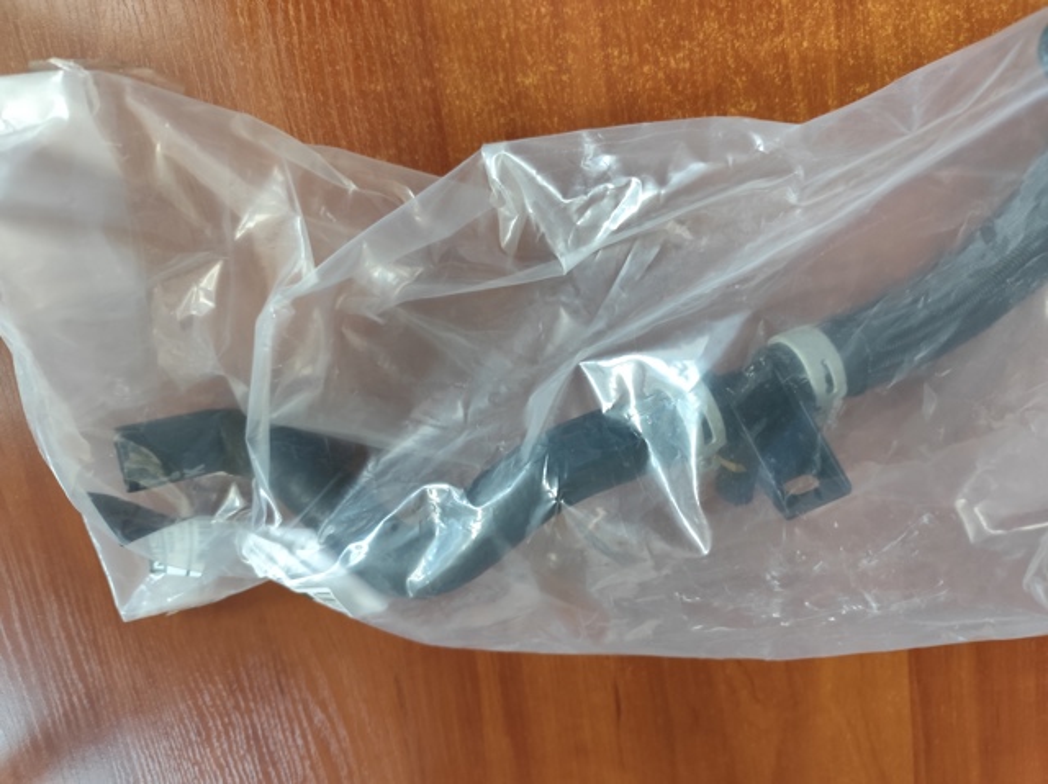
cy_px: 392
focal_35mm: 23
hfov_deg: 74.0
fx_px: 696
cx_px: 524
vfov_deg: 58.8
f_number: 1.65
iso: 1250
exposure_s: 1/50
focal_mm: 6.19
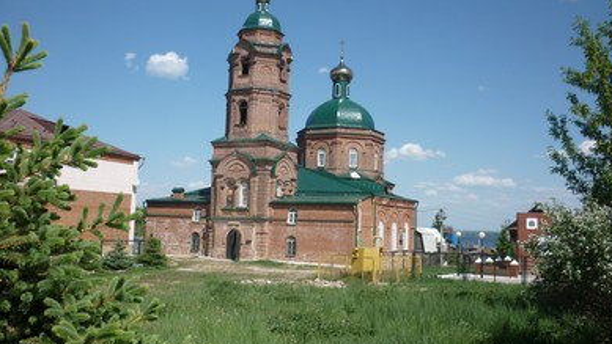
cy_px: 148
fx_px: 601
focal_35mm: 37
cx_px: 313
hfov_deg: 54.0
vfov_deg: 32.0
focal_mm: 5.5
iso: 80
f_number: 8
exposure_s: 1/200
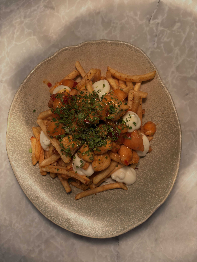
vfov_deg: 67.3
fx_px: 197
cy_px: 131
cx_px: 98
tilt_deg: -84.5
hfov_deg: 53.1
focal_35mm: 26
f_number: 1.6
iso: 64
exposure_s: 1/365
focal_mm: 5.96
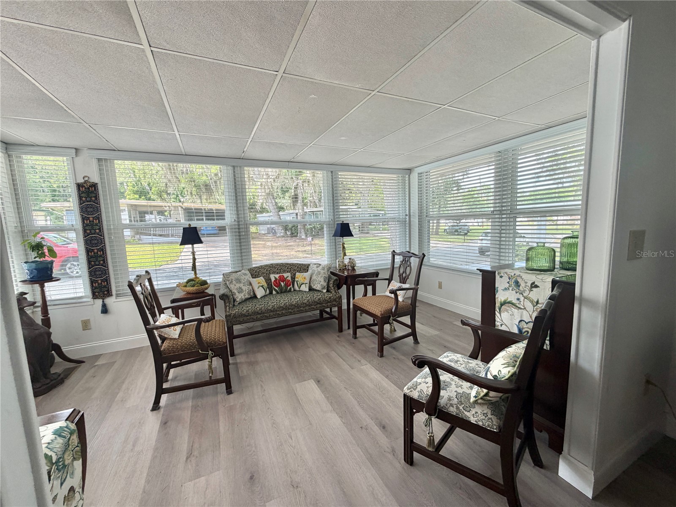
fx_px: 273
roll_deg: +1.1
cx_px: 338
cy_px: 254
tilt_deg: -7.5
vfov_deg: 85.7
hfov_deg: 102.1
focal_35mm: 14
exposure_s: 1/120
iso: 80
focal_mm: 2.22
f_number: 2.2
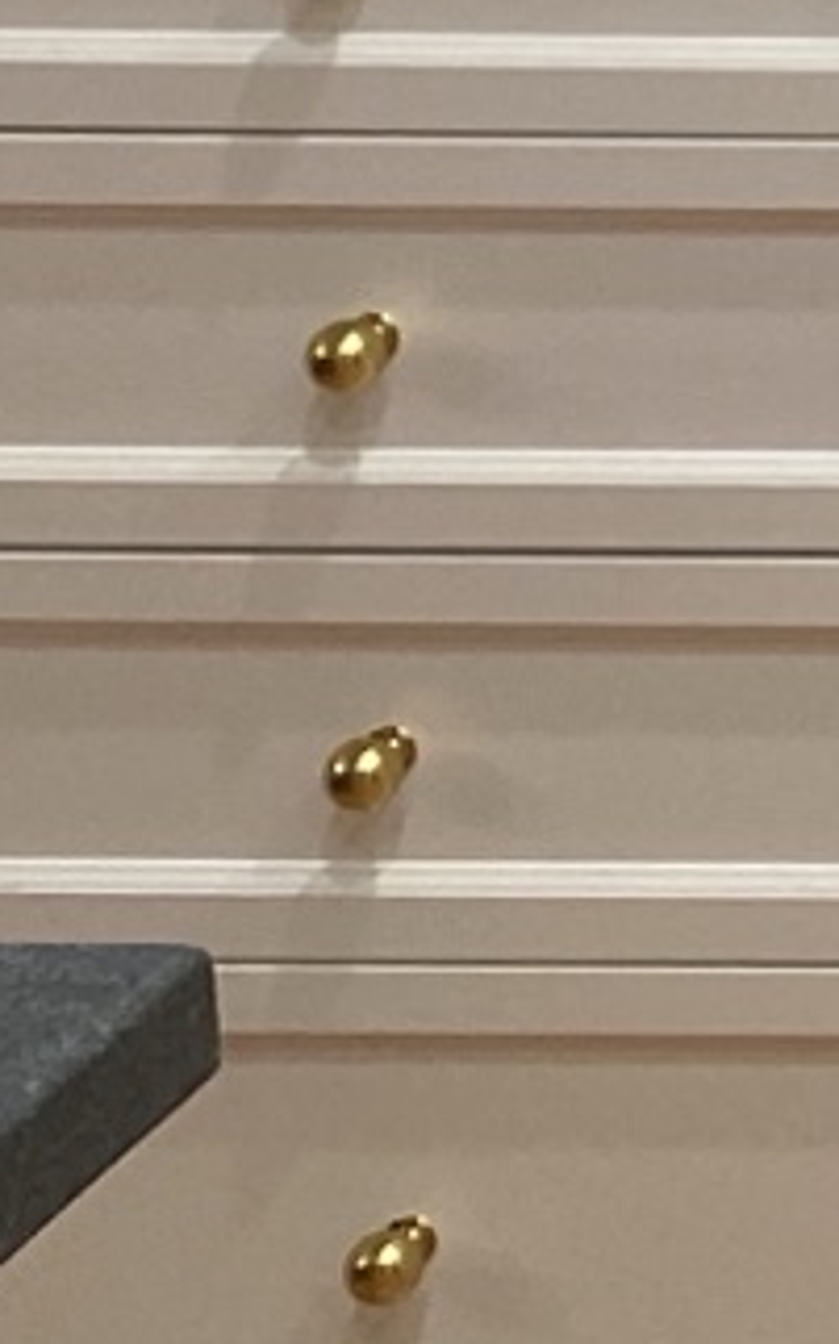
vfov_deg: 11.2
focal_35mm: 171
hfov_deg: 6.1
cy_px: -1265
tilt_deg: -6.3
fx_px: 6262
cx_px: 3615
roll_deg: -0.5
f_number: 1.8
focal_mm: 4.25
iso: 80
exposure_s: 1/60
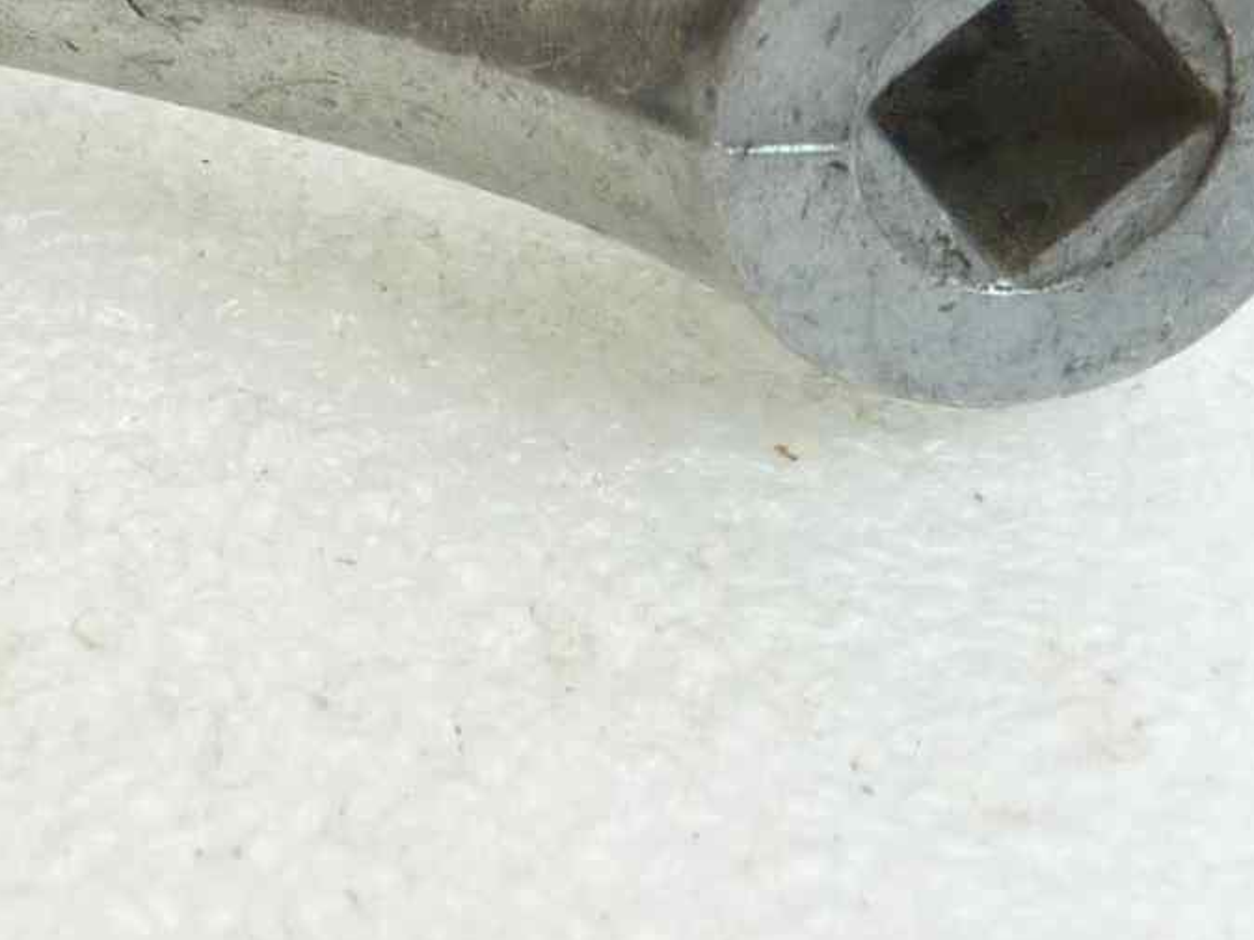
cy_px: 264
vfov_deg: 15.5
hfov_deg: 19.4
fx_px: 3440
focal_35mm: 95
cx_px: -253
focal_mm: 4.1
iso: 80
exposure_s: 1/20
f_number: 3.3
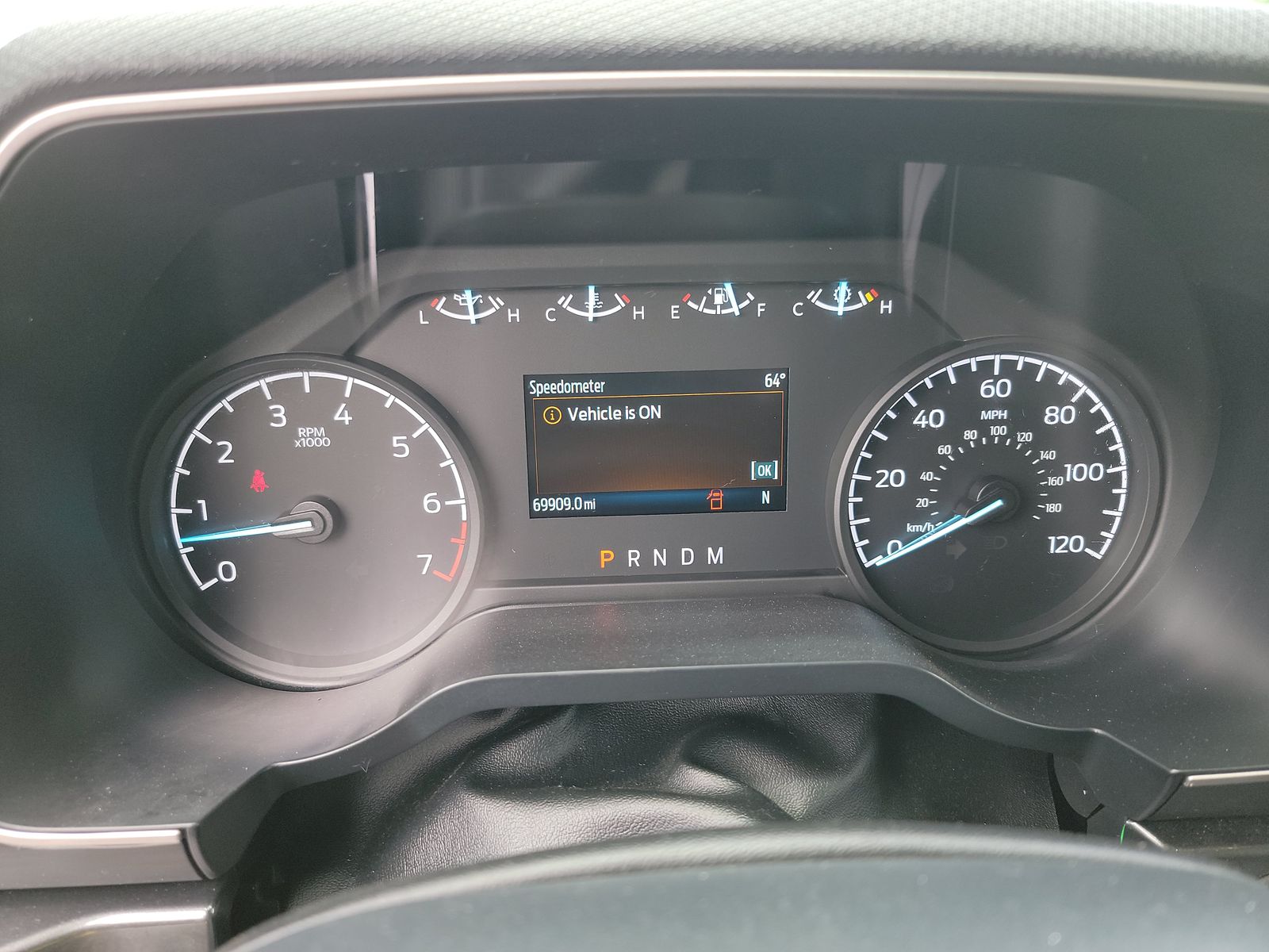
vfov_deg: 56.8
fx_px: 880
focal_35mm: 24
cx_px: 634
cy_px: 476
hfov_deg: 71.6
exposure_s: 1/59
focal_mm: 6.7
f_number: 1.8
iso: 105
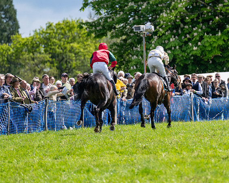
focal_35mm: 486
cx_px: 168
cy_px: 92
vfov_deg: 3.2
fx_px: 3295
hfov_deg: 4.0
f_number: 4
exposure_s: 1/2500
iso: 400
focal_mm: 280
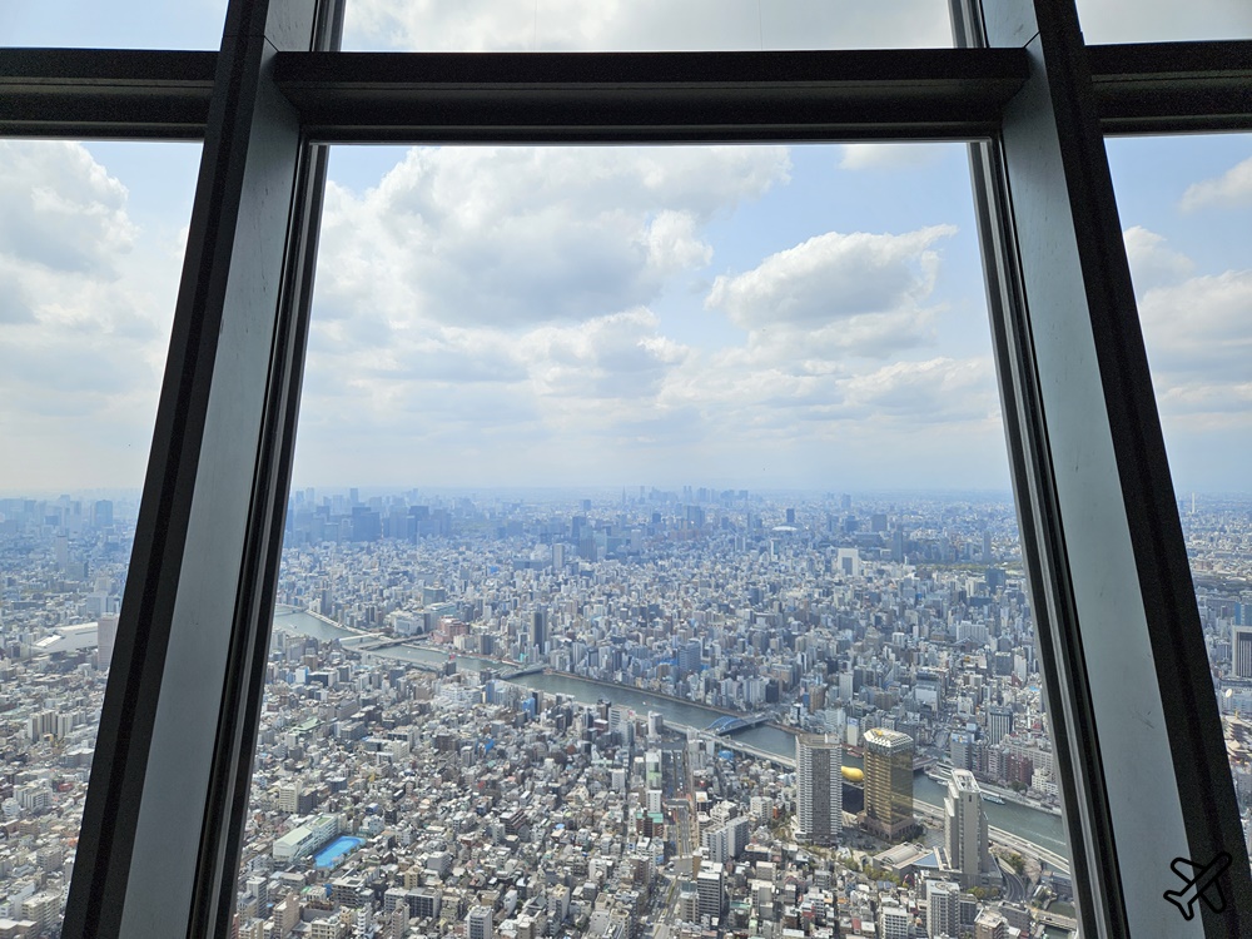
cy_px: 470
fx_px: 832
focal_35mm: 23
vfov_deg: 58.9
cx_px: 626
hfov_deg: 73.9
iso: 25
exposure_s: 1/2544
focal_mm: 5.4
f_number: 1.8
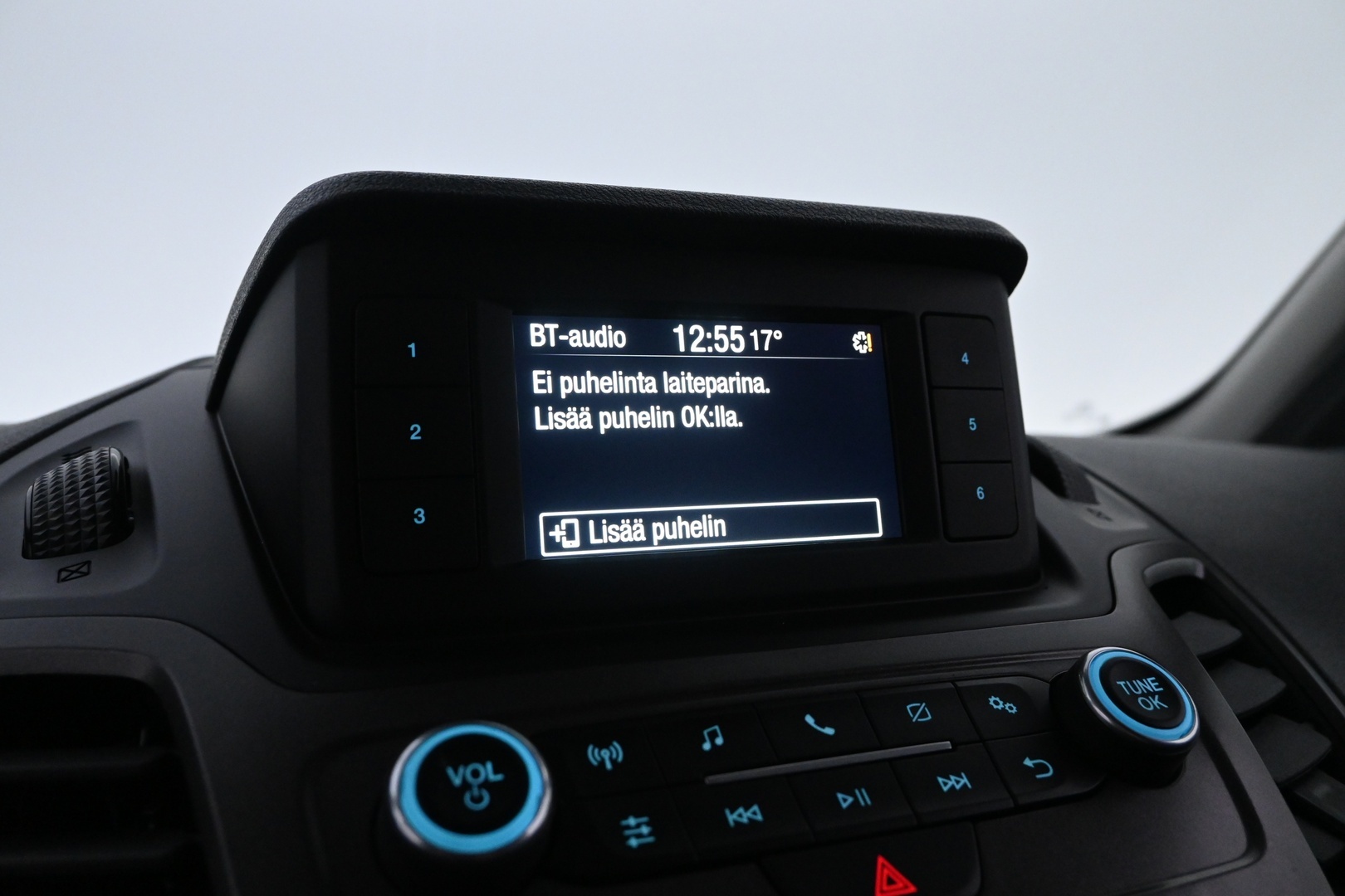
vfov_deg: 47.9
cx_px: 672
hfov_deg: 67.4
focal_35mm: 27
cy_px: 448
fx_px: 1009
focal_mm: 18
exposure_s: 1/100
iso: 3200
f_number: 5
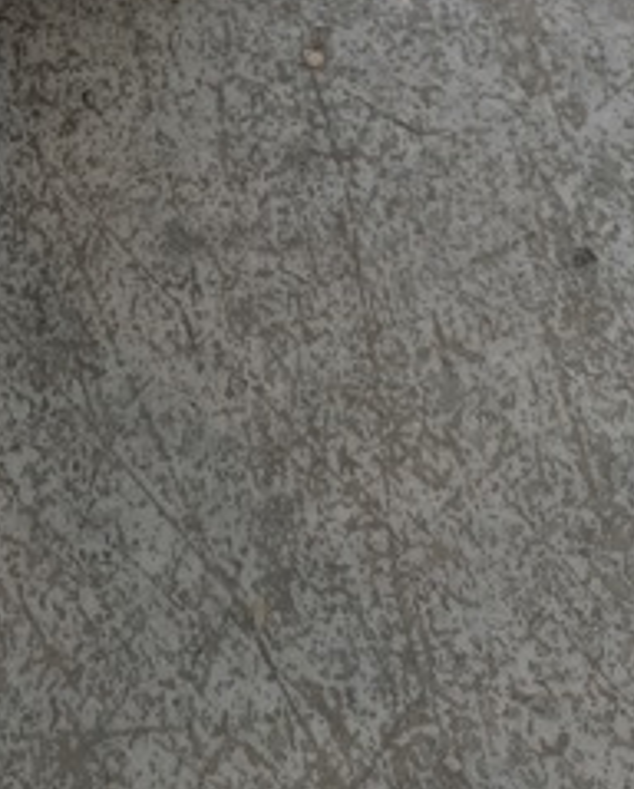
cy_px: -130
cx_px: -40
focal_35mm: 57
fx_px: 1334
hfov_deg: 25.1
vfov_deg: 29.0
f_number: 1.89
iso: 46
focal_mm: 5.43
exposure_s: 1/332
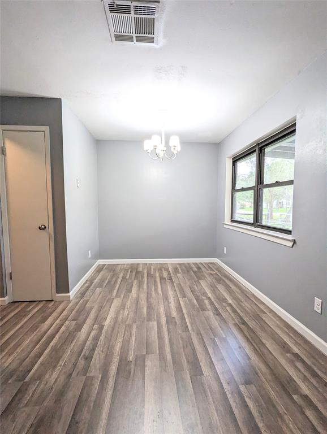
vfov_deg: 94.4
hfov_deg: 78.2
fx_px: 201
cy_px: 217
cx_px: 164
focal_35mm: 16
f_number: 2.2
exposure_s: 1/120
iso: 384
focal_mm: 2.35
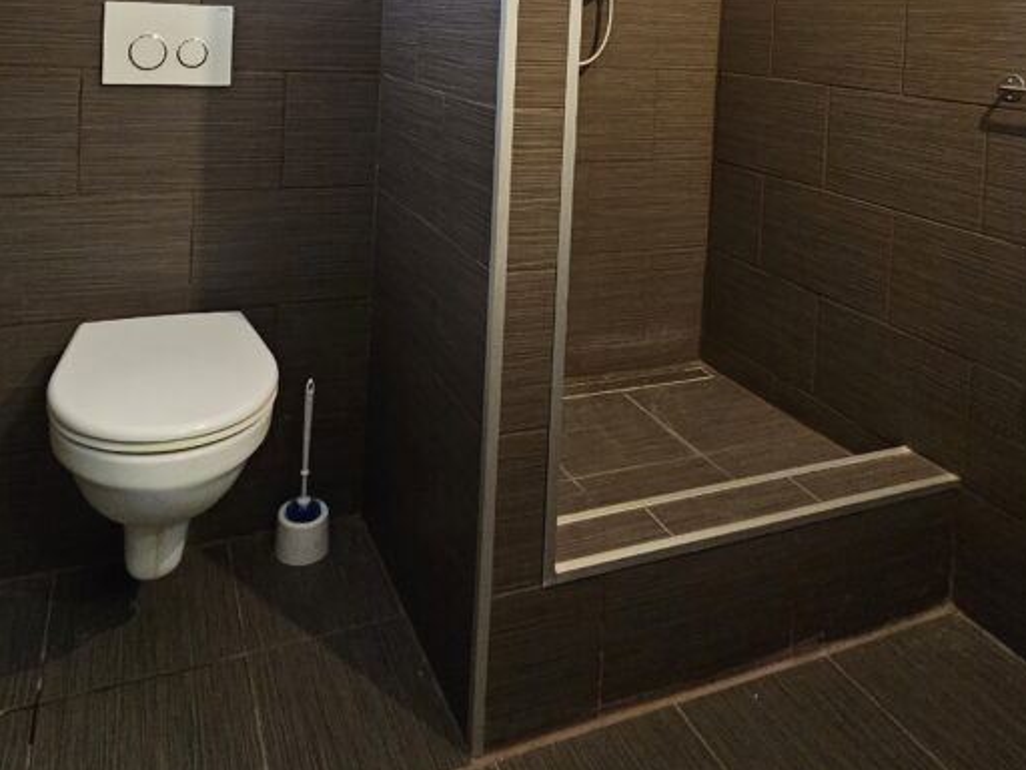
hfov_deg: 67.2
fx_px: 771
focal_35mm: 26
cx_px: 477
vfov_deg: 45.7
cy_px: 20
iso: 500
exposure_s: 1/33
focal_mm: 2.2
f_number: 2.2
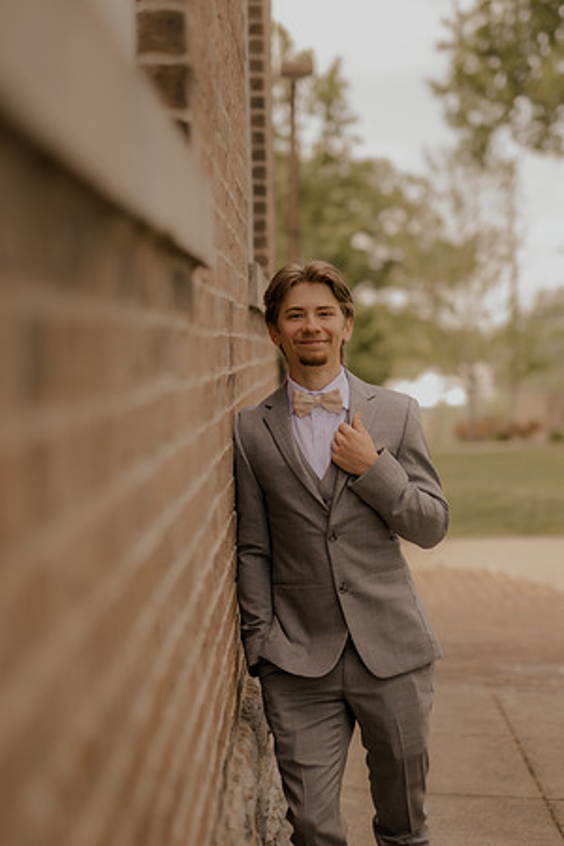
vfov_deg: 27.0
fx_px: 1762
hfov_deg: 18.2
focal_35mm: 75
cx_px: 282
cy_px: 423
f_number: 1.4
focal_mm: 50
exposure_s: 1/1250
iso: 125
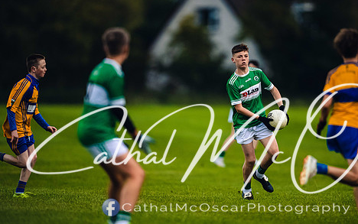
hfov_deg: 4.1
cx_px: 216
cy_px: 121
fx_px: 4969
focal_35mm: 509
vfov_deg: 2.6
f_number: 2.8
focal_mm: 400
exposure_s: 1/640
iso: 3200
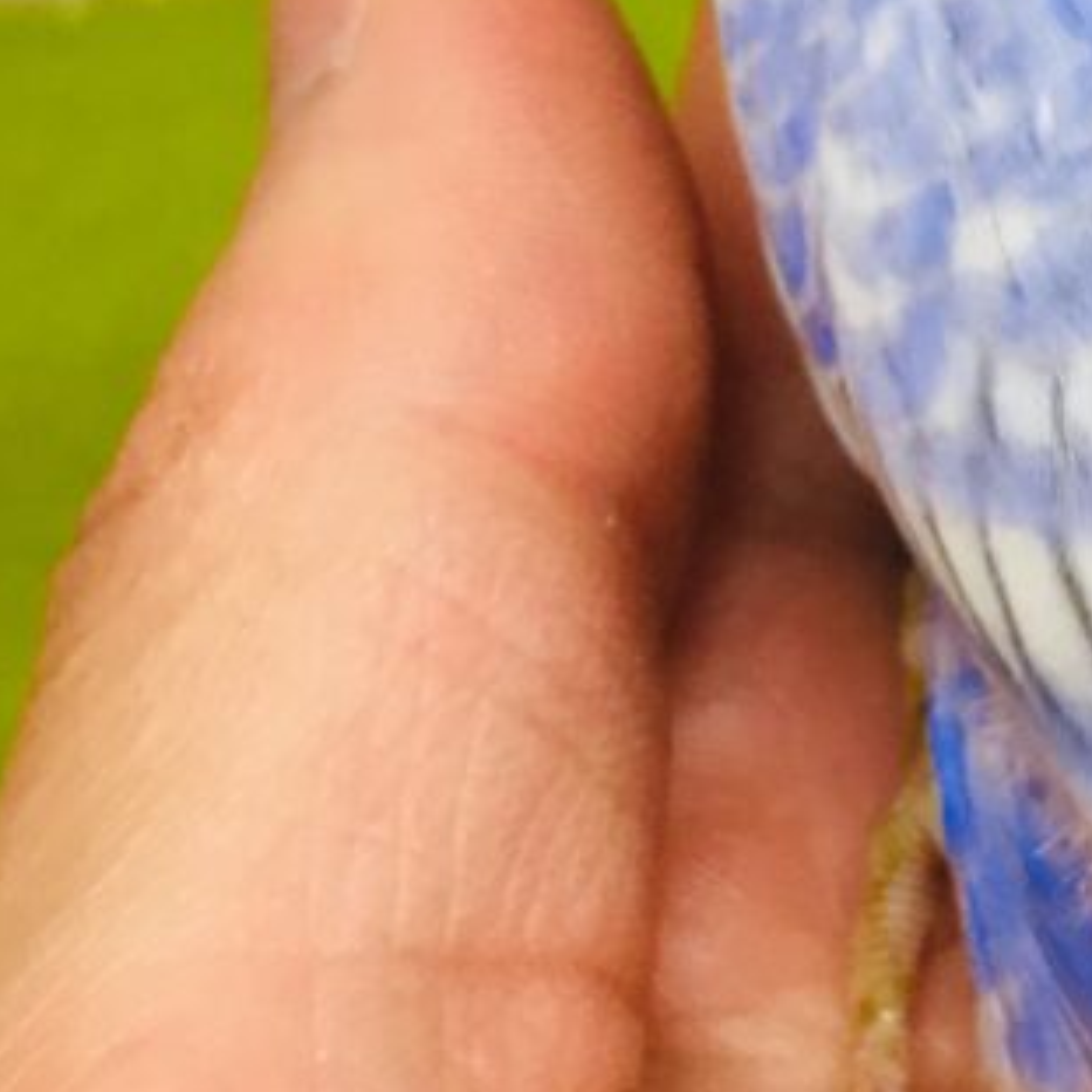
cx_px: 1197
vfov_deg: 16.9
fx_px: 3533
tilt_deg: -40.2
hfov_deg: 17.0
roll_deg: -2.1
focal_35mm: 99
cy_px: -179
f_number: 2.2
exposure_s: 1/30
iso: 40
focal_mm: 4.15
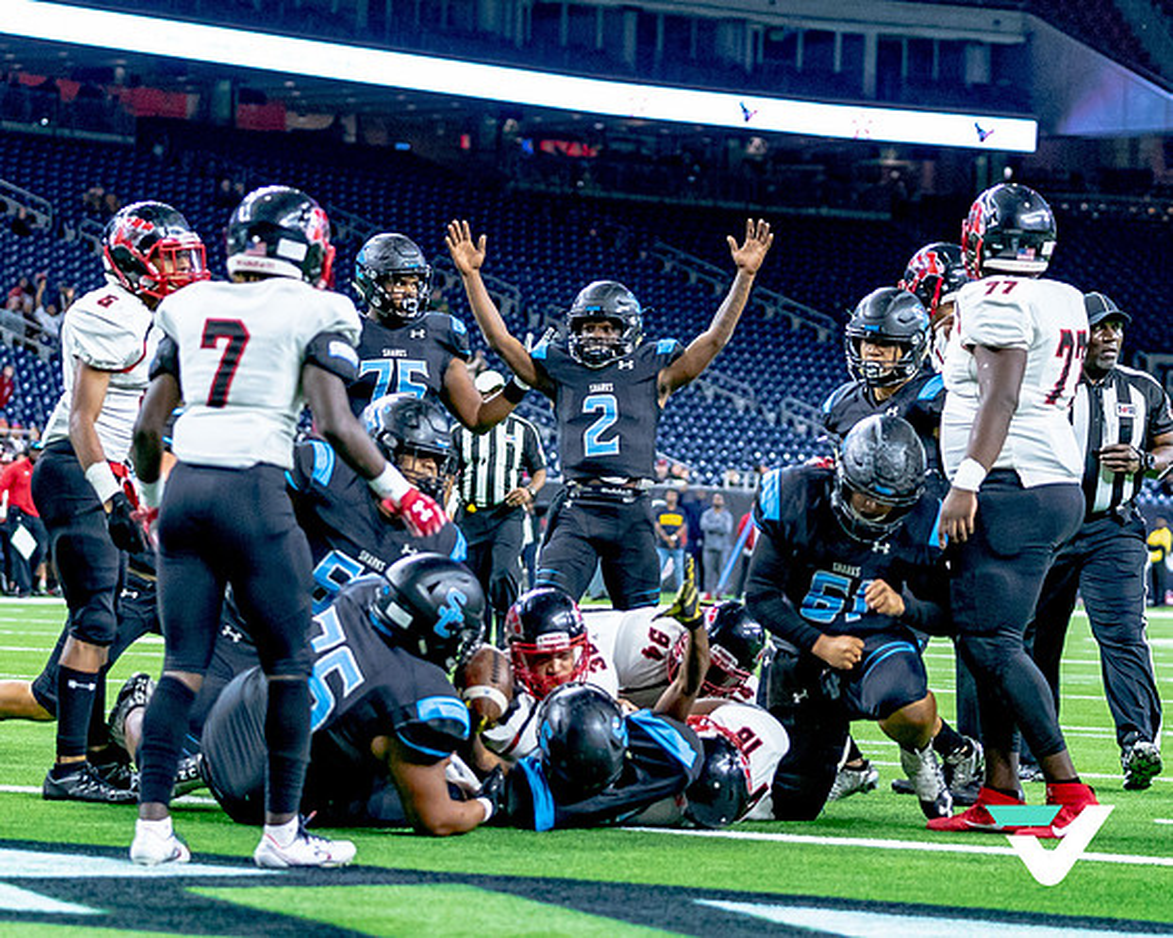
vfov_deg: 10.6
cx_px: 532
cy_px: 494
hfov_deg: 13.3
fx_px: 5030
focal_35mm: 145
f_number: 2.8
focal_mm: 83
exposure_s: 1/1500
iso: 2000
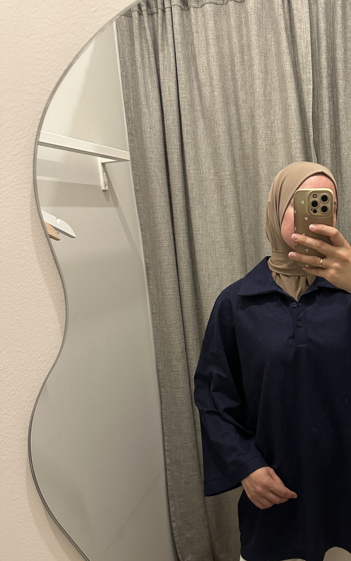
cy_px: 325
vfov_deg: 59.3
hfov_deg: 38.4
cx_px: 263
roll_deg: +3.1
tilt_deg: -12.8
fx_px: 490
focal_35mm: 32
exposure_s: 1/60
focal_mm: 6.86
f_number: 1.78
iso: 500
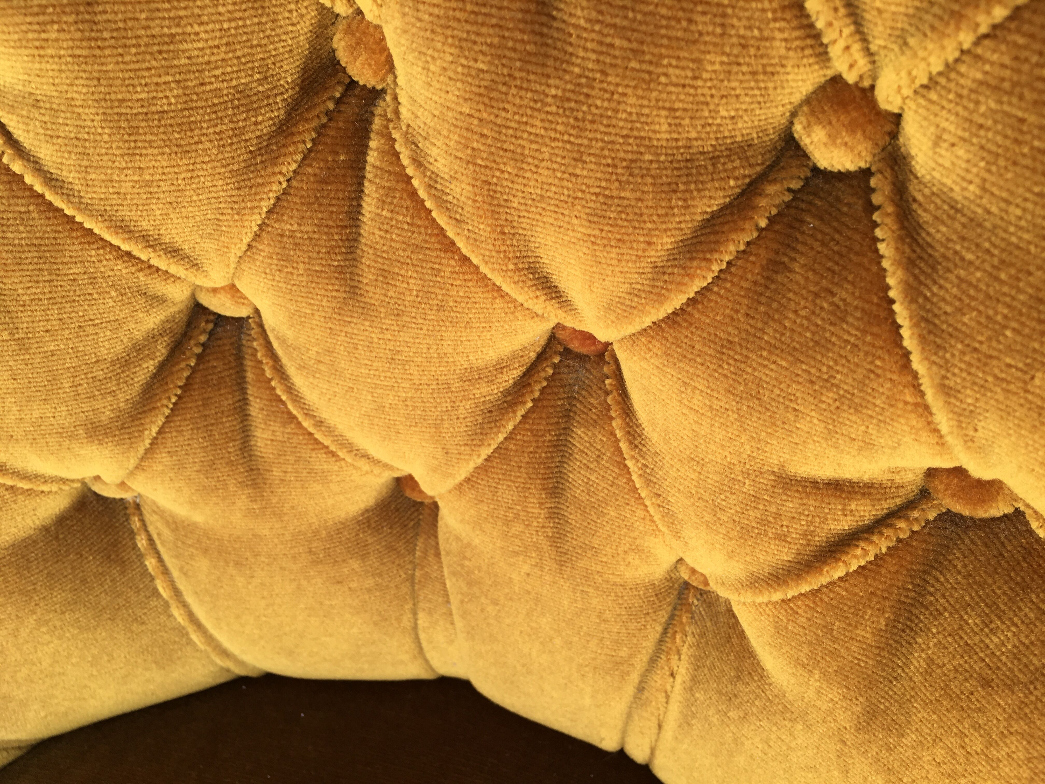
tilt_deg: -57.0
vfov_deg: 48.2
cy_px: 392
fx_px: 875
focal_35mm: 29
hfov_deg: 61.7
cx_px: 522
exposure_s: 1/144
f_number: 2.2
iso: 25
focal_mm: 4.15
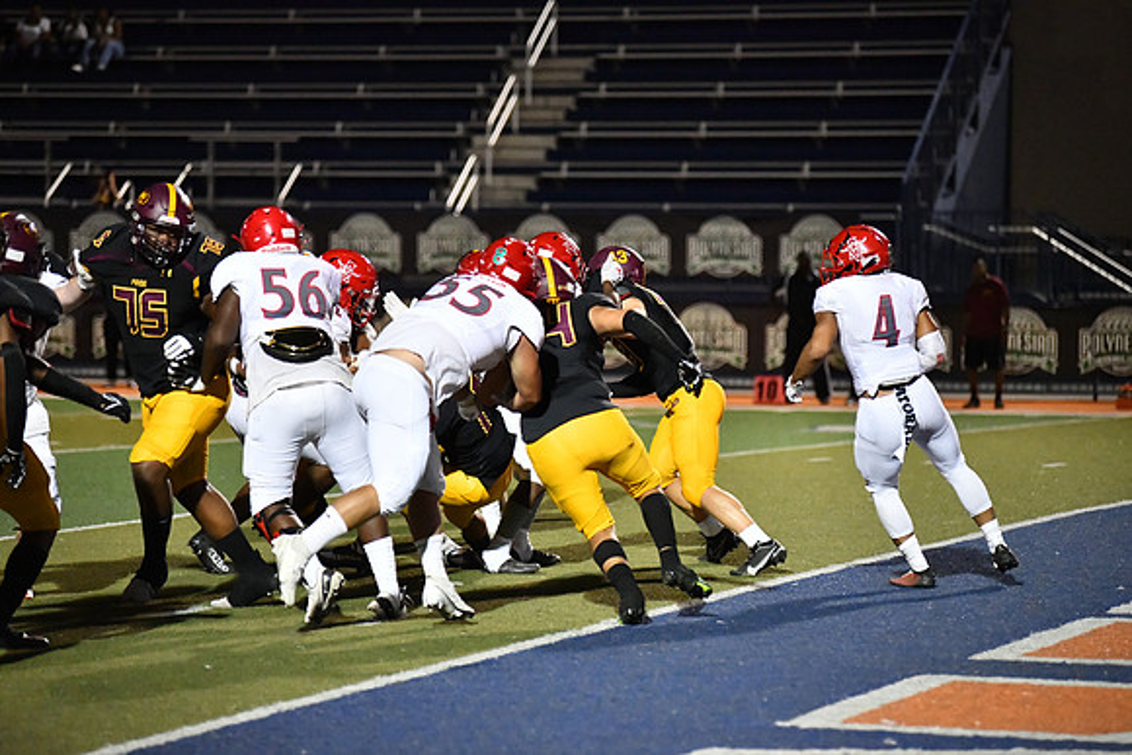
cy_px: 378
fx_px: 4718
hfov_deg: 13.7
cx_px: 566
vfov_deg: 9.2
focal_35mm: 150
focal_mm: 150
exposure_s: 1/3200
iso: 11400
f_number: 2.8
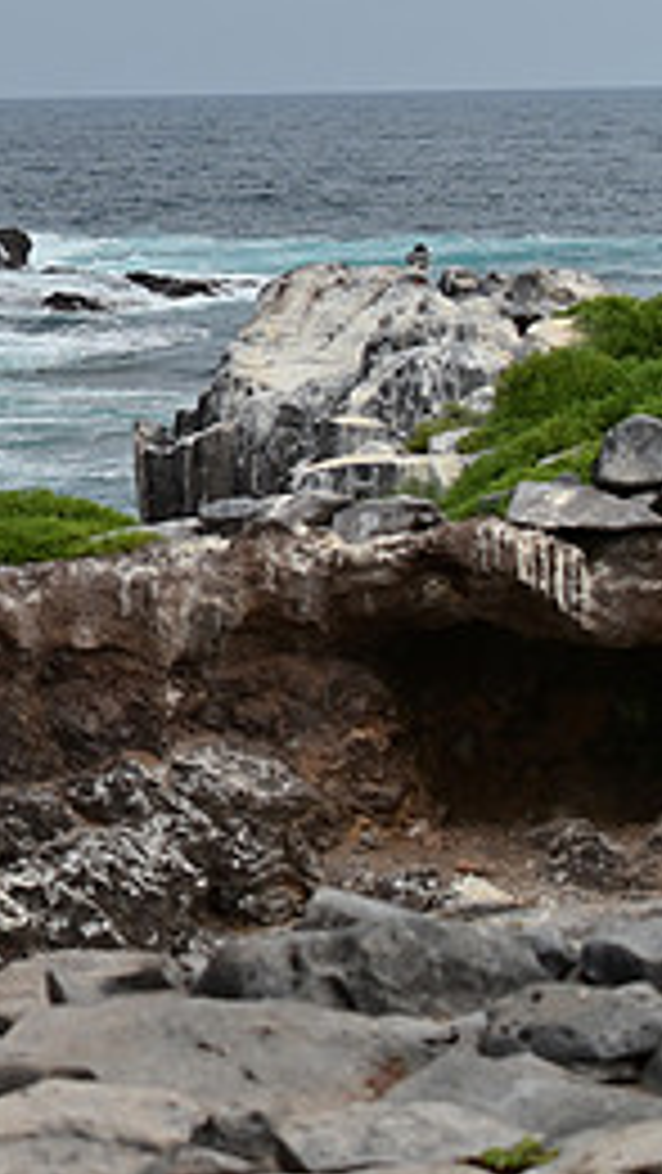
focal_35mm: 198
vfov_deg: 10.9
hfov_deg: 6.0
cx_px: -621
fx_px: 6173
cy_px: 319
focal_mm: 85
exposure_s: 1/1000
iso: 200
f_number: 7.1
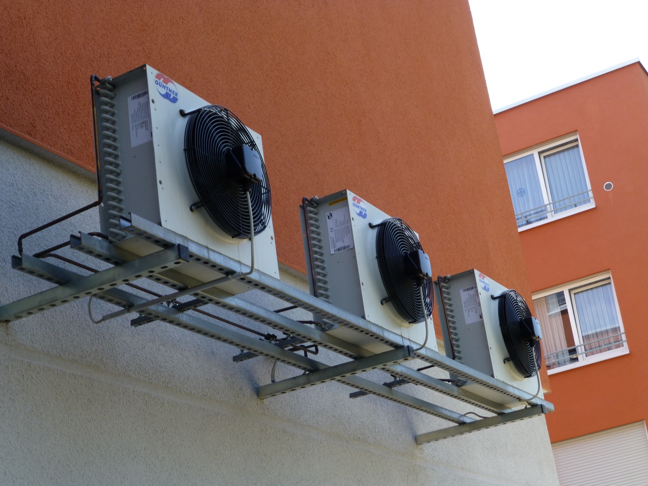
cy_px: 243
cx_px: 324
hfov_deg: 29.4
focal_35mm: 66
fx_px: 1235
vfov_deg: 22.3
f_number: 4.9
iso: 100
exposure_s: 1/160
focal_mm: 11.7
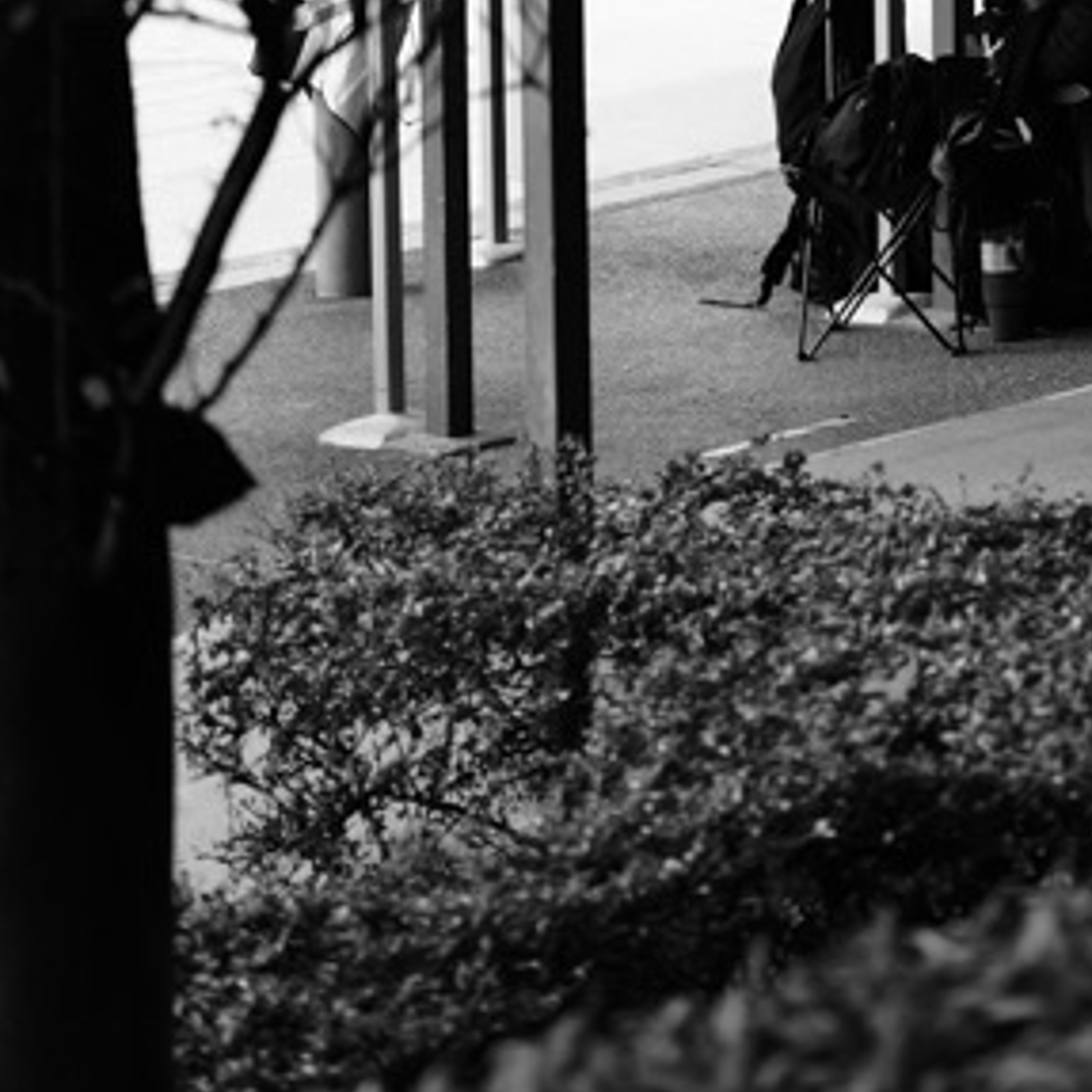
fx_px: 5818
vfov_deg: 10.6
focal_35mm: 163
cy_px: -129
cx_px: 1267
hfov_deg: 10.6
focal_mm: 43
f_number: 2.2
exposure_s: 1/125
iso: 100
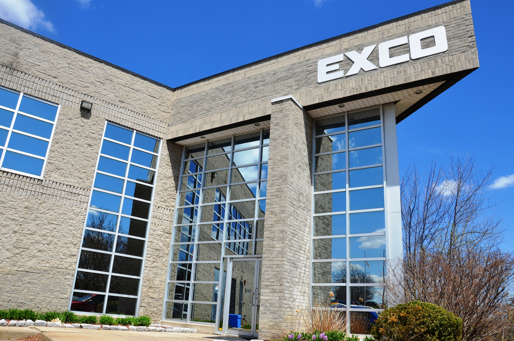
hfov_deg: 67.5
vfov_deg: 47.7
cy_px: 170
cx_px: 257
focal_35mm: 27
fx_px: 385
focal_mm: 18
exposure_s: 1/250
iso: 100
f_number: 8
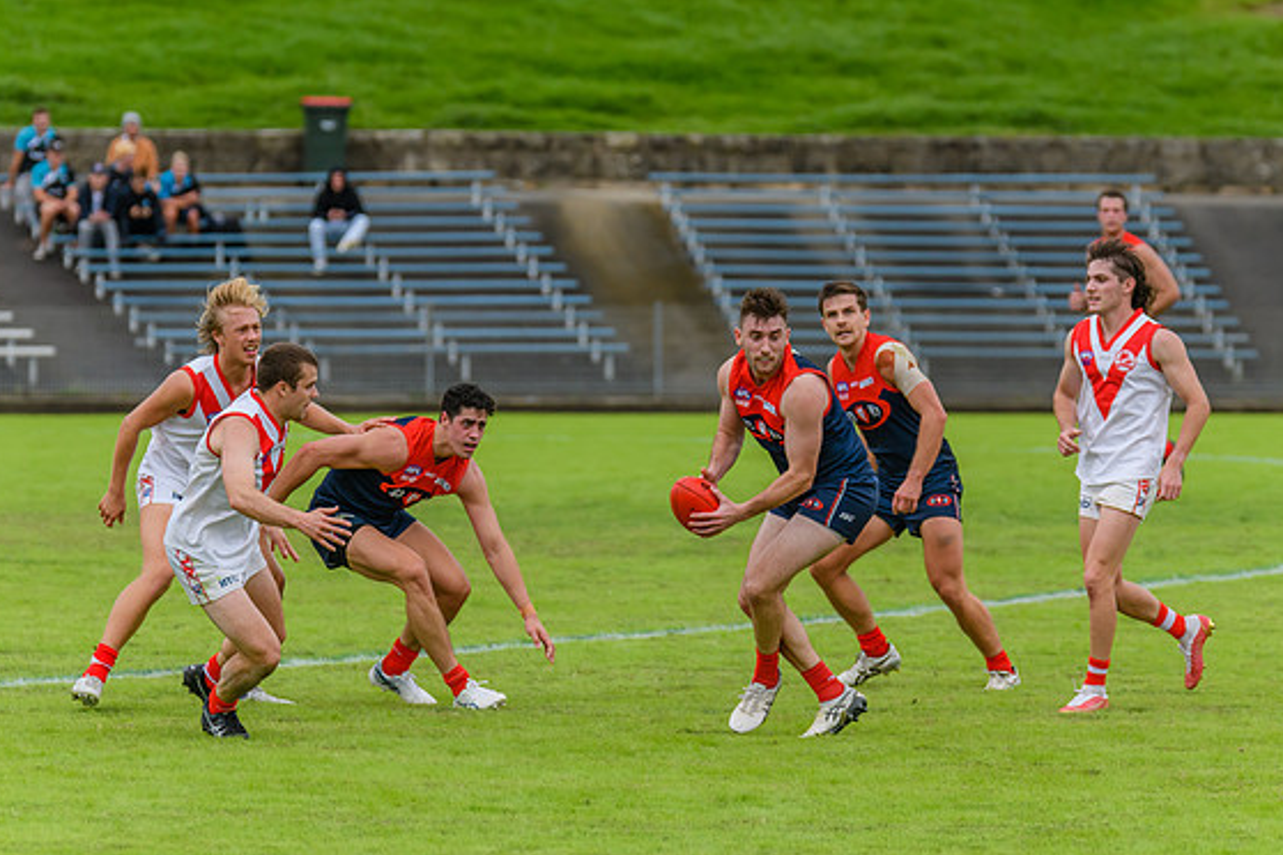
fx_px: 12152
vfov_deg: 4.0
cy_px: 389
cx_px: 640
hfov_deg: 6.0
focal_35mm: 341
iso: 800
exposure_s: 1/2500
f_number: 5.6
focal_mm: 270
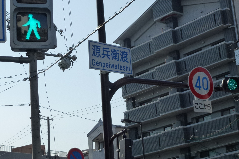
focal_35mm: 80
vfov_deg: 17.0
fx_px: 531
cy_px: 57
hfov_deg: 25.4
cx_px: 126
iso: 160
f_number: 4.6
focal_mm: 11.7
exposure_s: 1/1300
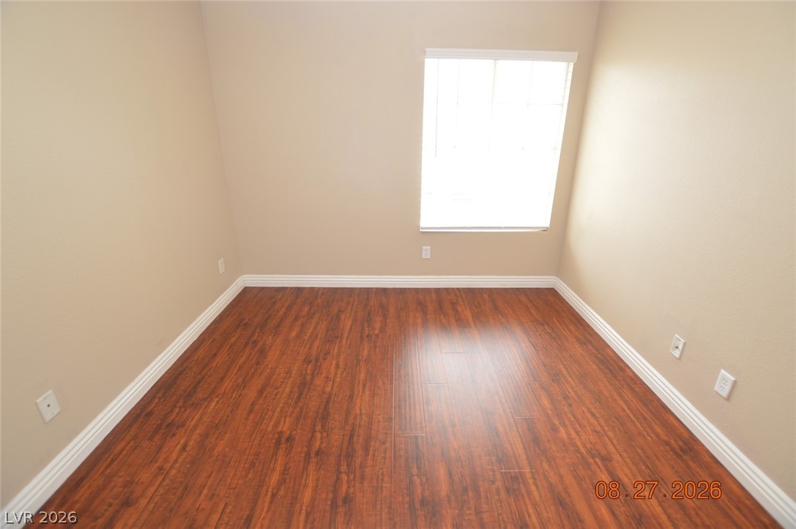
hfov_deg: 100.5
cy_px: 264
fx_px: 331
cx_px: 398
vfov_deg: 77.2
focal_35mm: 15
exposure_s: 1/60
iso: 400
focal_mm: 10
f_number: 4
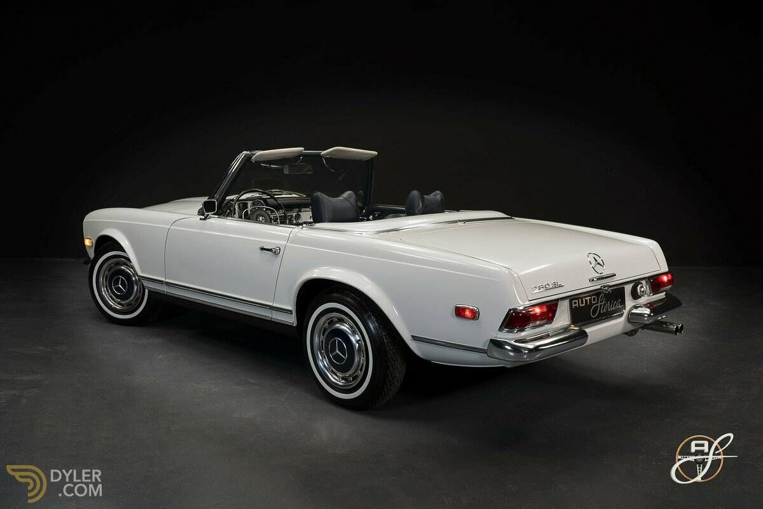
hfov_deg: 54.4
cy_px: 254
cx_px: 382
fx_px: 742
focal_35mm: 35
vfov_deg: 37.9
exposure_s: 1/2.5
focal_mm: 35
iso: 250
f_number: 9
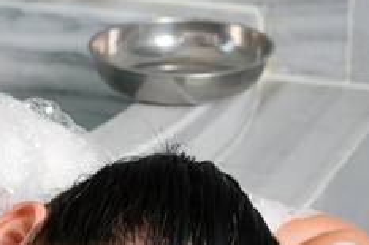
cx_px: -139
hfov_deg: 8.5
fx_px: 2427
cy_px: 335
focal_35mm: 237
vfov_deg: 5.7
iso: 200
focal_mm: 48
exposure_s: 1/100
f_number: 5.6
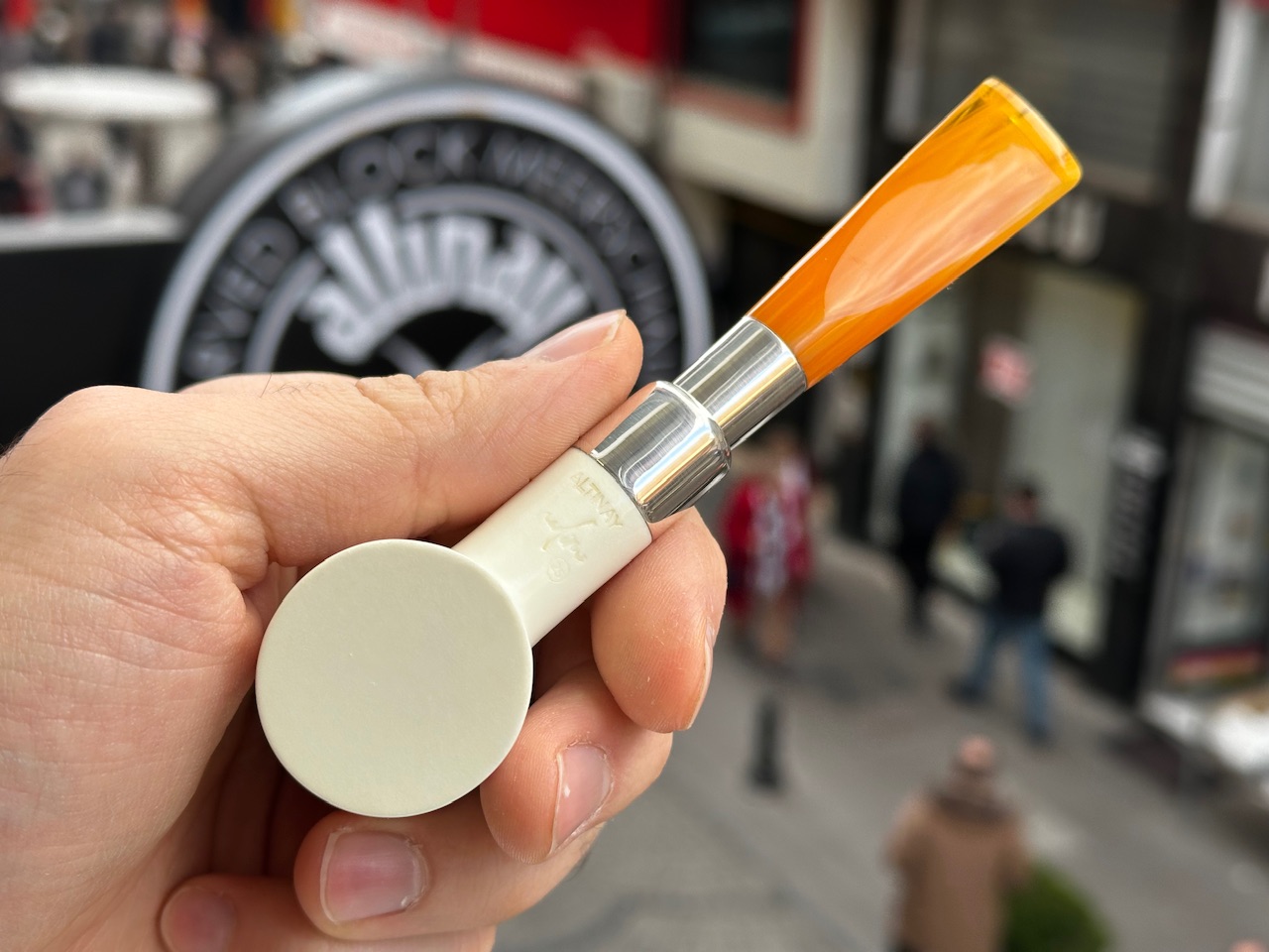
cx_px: 634
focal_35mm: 48
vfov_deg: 30.3
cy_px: 476
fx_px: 1760
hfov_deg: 39.7
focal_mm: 6.86
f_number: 1.78
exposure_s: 1/282
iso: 64
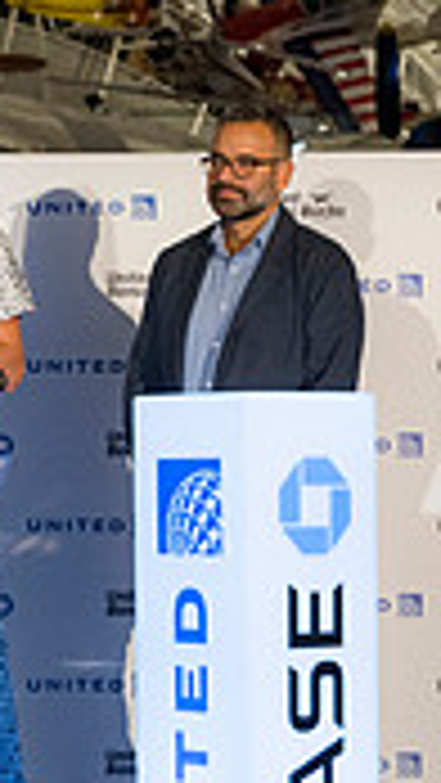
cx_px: -216
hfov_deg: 8.2
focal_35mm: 146
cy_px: 441
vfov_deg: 14.7
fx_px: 3032
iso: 900
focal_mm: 36
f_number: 2.8
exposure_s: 1/200
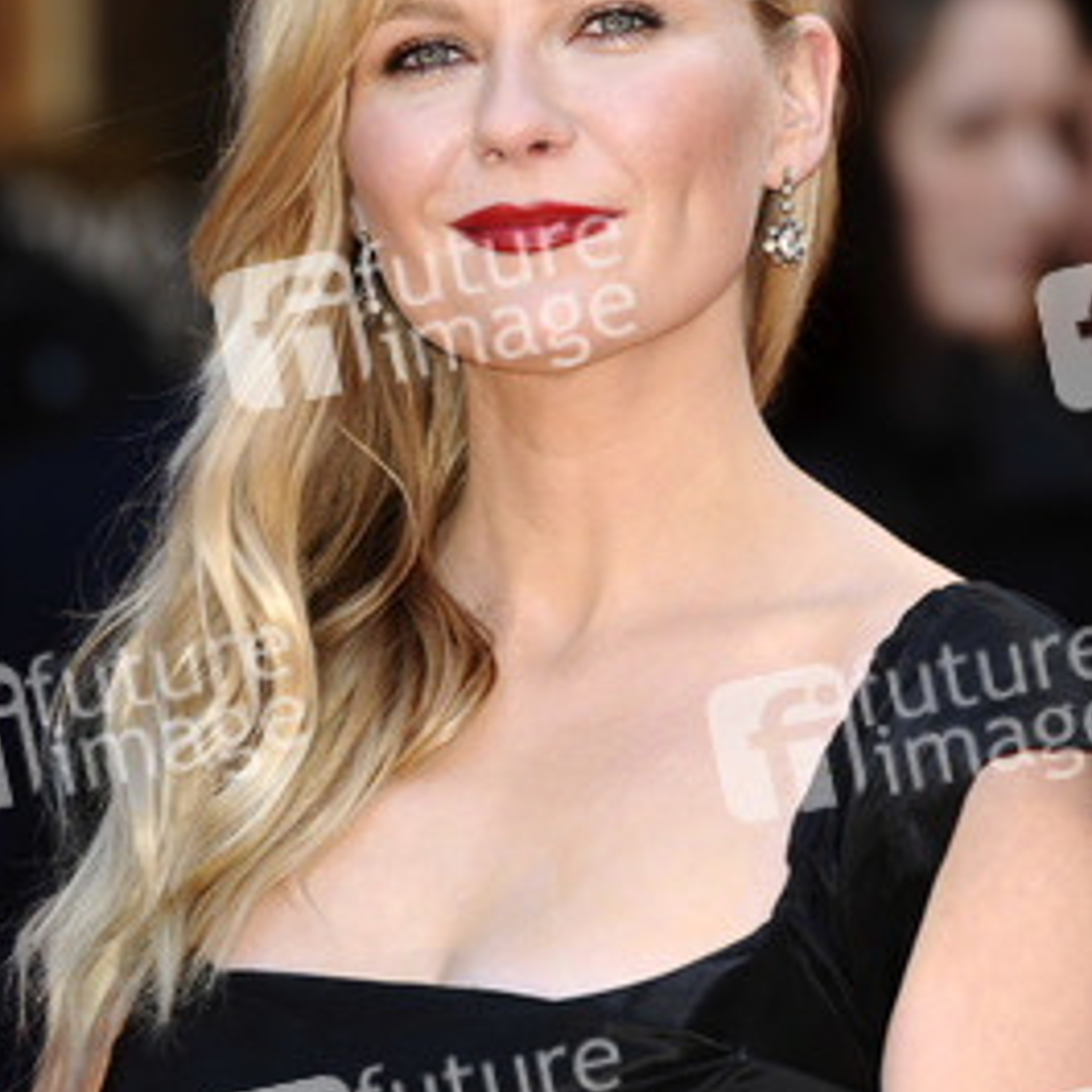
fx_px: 13741
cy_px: 519
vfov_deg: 4.6
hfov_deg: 4.6
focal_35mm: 385
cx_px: 546
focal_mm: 200
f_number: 4.5
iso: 320
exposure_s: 1/200
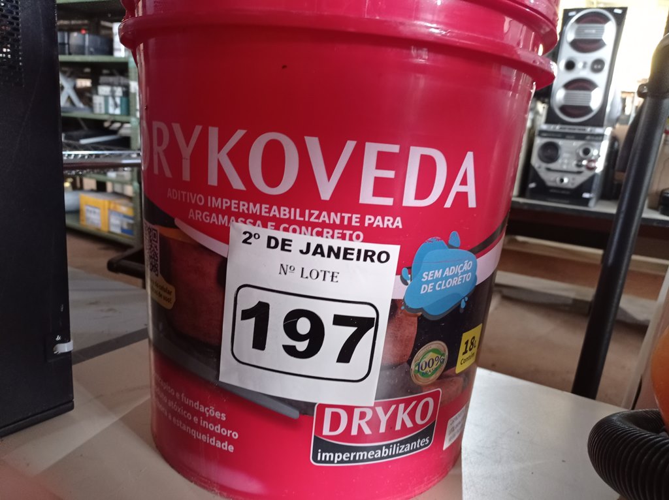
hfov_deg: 63.5
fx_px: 541
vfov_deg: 49.7
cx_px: 334
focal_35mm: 28
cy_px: 250
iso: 641
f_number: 1.79
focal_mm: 4.7
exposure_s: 1/24
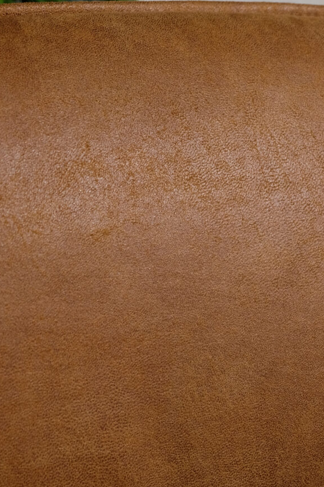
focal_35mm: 95
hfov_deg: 14.2
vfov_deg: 21.2
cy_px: 397
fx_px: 1283
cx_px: 332
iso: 400
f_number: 3.2
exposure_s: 1/60
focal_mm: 28.9
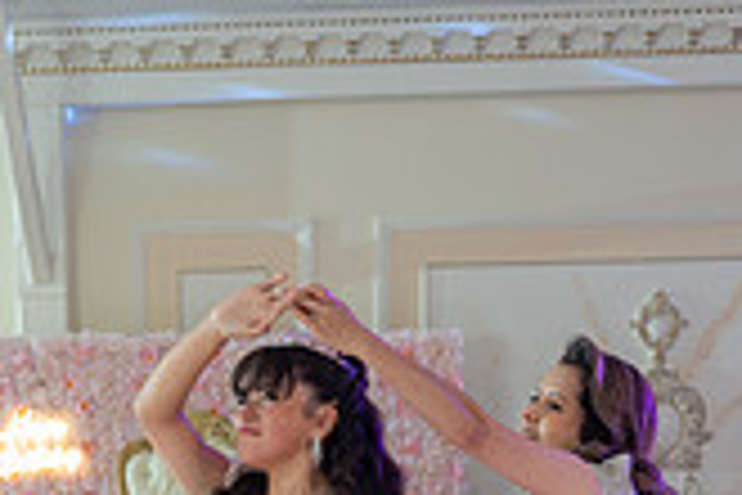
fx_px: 1979
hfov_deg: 21.2
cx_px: 251
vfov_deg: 13.3
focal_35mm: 96
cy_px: 785
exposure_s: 1/100
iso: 400
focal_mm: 24
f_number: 2.8
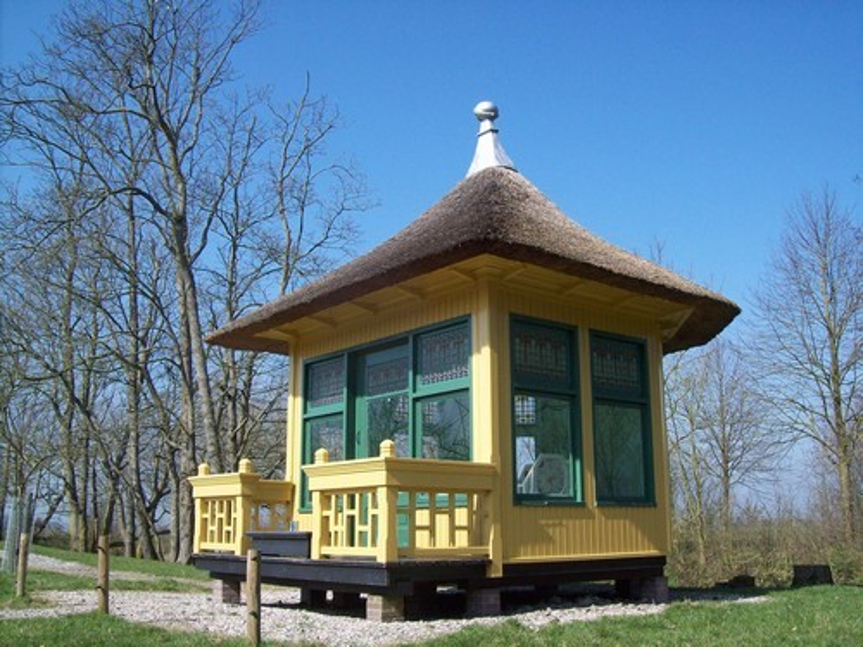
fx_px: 898
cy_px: 324
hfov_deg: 51.4
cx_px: 432
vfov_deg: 39.7
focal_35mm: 36
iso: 80
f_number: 4.8
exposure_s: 1/409
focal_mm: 6
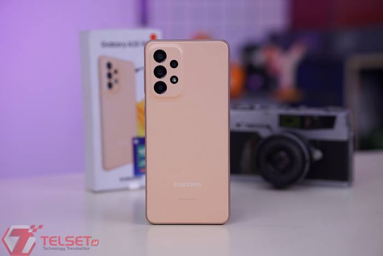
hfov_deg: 24.2
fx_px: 894
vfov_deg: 16.3
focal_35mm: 84
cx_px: 192
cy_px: 128
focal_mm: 56
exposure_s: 1/100
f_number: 2.5
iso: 100
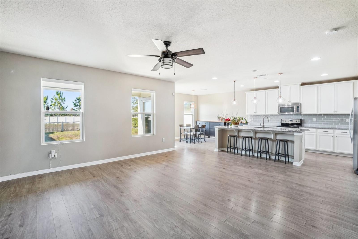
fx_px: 149
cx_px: 179
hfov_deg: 100.4
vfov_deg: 77.3
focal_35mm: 15
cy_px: 120
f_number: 8
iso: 400
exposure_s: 1/20
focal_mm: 10
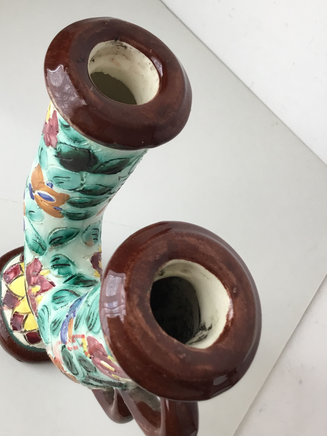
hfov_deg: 40.6
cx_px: 146
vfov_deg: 52.6
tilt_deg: -59.4
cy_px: 223
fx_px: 441
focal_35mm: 35
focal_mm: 3.3
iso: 25
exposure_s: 1/33
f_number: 2.4
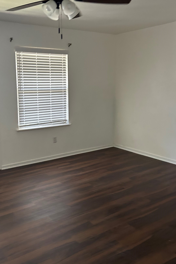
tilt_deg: -2.5
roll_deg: +2.7
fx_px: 249
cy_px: 125
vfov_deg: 55.8
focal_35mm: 34
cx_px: 73
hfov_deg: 38.8
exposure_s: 1/60
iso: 320
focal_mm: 5.7
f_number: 1.5
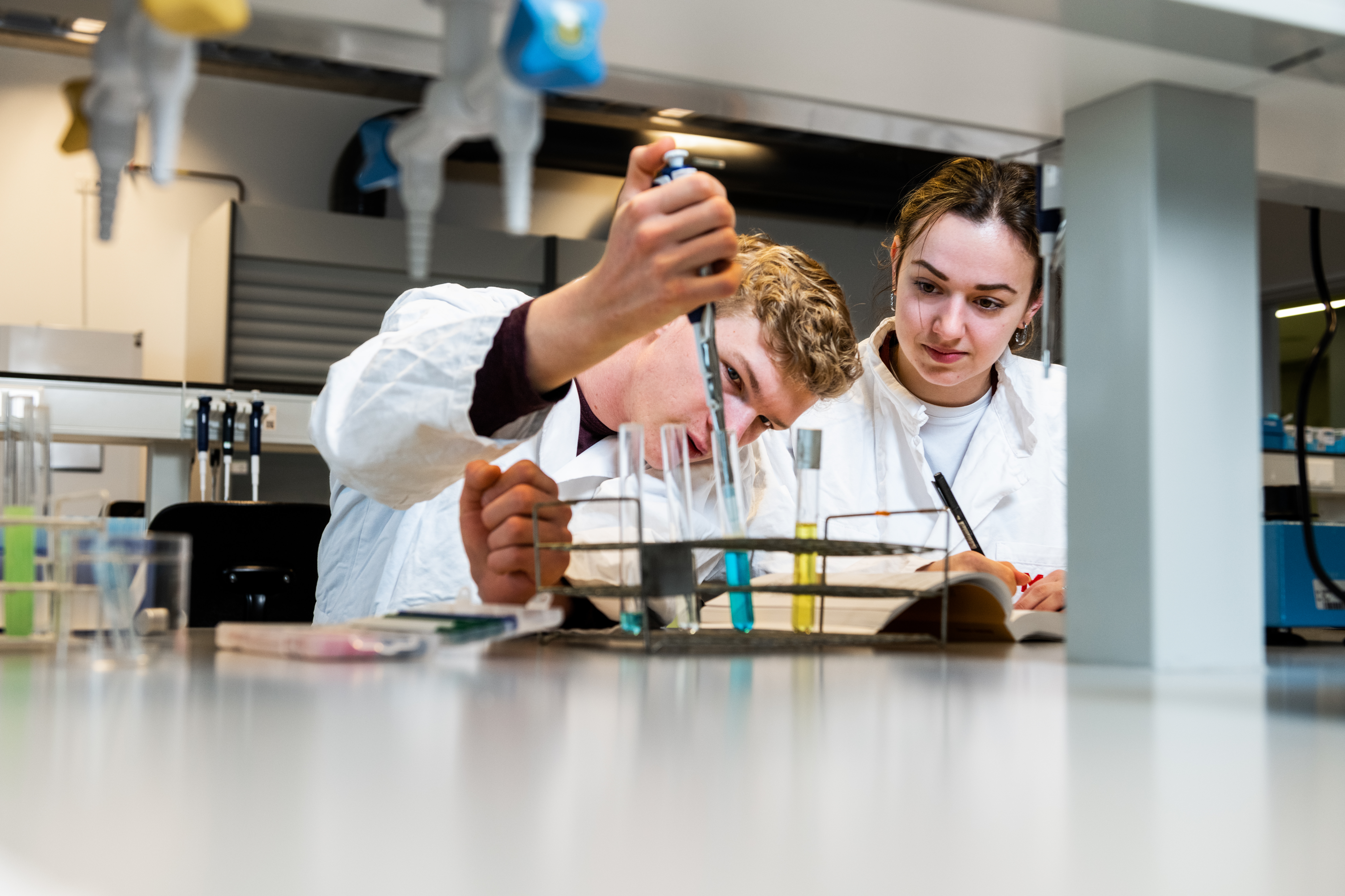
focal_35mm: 44
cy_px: 448
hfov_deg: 44.5
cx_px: 672
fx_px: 1644
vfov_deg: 30.5
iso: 500
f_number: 5
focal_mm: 44
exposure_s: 1/160
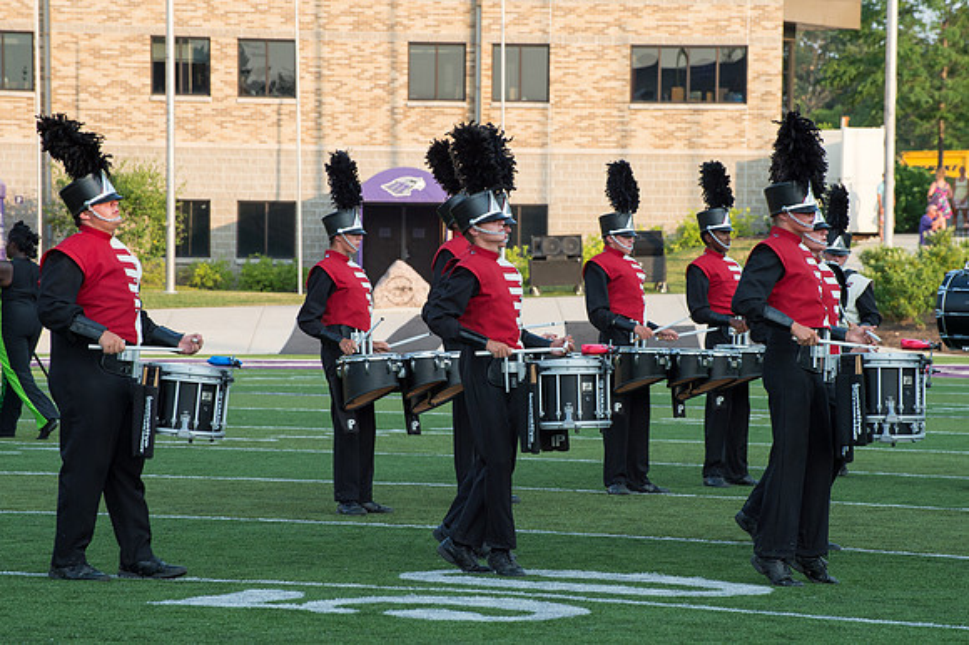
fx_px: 5030
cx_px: 521
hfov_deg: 11.0
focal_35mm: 187
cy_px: 311
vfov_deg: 7.3
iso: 640
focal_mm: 170
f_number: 10
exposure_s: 1/400
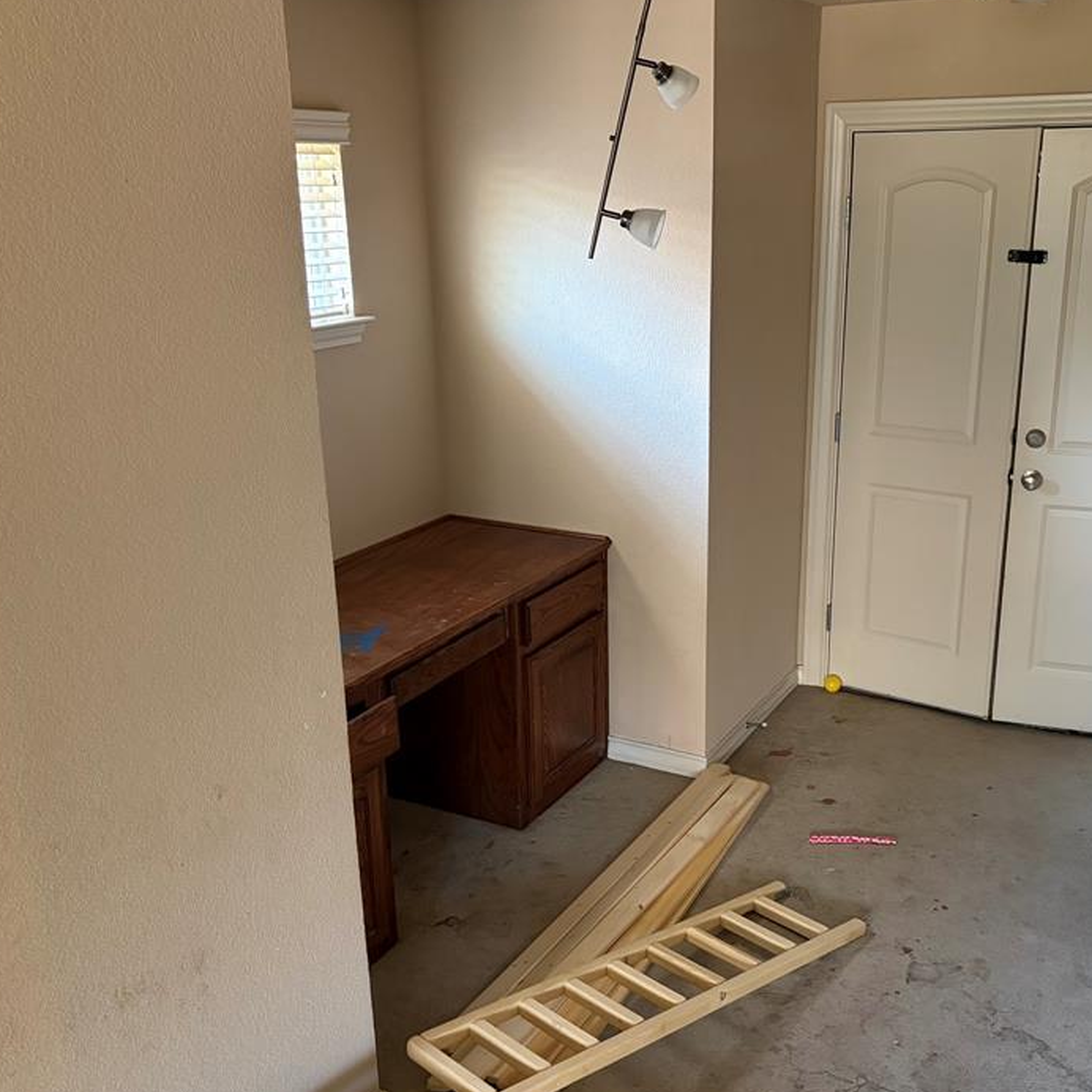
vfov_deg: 48.4
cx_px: 633
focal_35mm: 34
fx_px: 1213
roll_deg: +0.3
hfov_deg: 48.3
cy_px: 584
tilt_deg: -18.1
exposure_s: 1/40
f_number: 1.6
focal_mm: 5.96
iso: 400
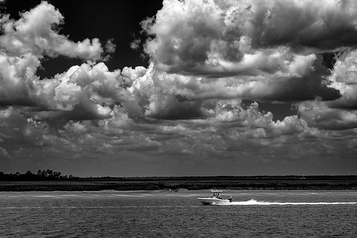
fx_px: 854
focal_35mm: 86
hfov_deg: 23.6
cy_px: 119
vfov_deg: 15.9
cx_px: 181
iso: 200
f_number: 8
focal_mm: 55
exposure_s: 1/480
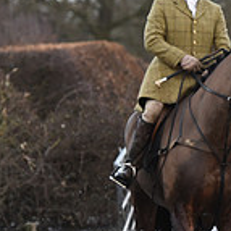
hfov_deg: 3.7
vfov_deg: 3.8
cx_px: 414
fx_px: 3511
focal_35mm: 465
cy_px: 99
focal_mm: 135
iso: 2000
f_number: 4.5
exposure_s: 1/1000
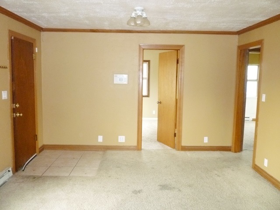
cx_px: 140
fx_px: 235
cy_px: 105
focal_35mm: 29
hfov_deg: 61.7
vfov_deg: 48.2
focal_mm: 5.2
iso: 500
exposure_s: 1/30
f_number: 3.3
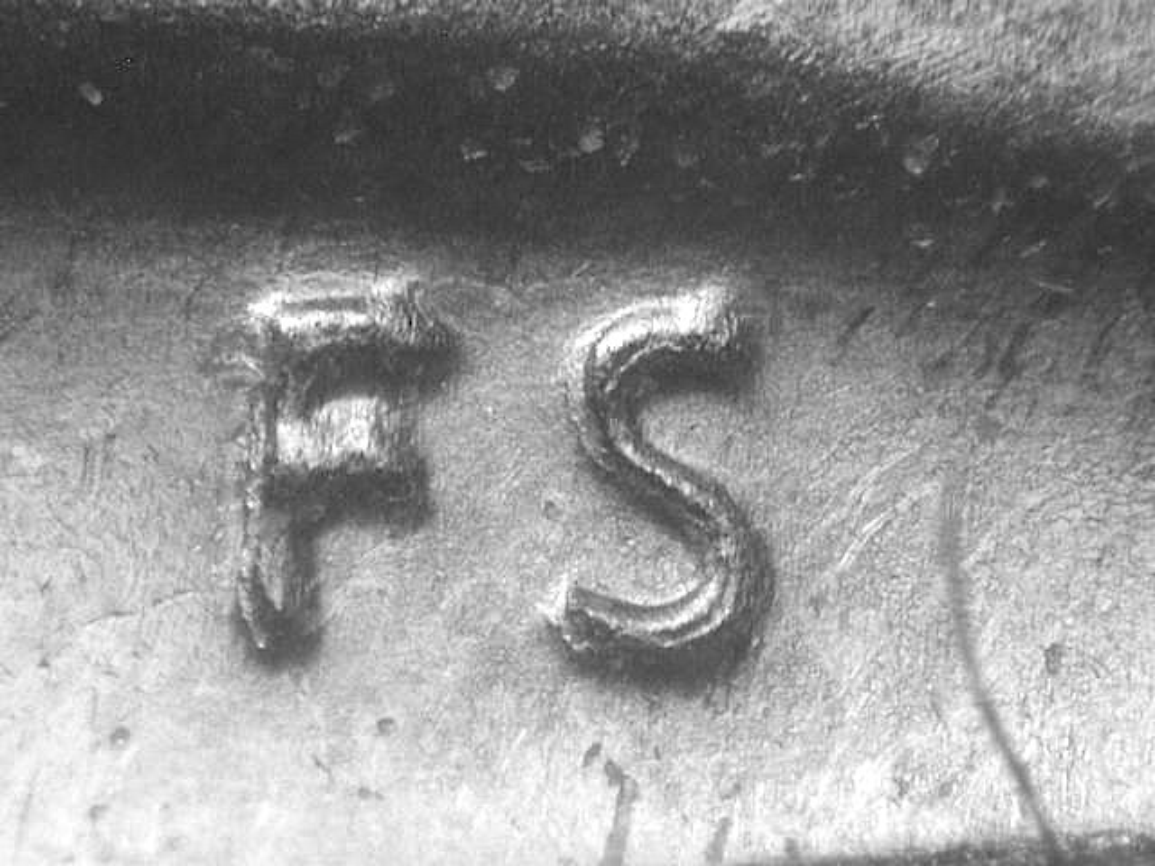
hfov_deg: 12.8
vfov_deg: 9.6
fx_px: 5138
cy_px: 433
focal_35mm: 154
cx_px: 578
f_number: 5.1
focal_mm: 32
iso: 195
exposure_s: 1/4.2
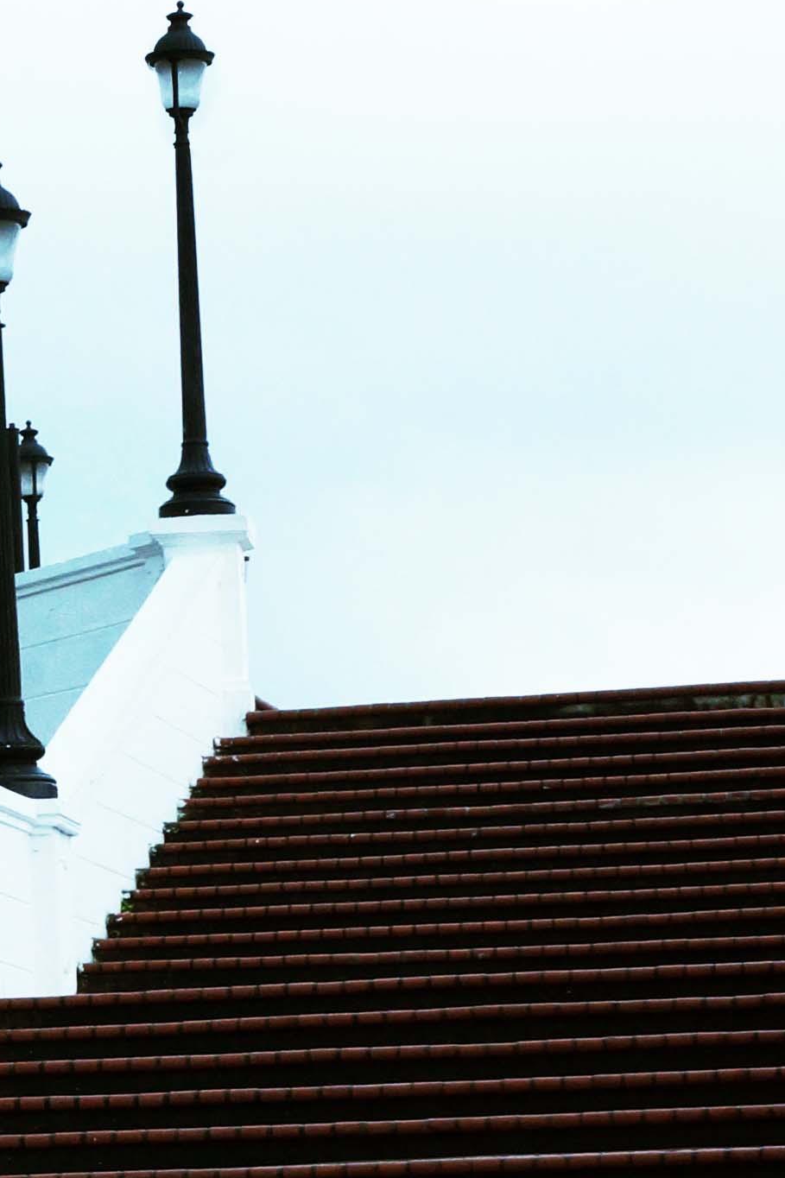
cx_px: -719
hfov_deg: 9.8
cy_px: 840
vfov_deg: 15.5
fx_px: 4318
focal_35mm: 132
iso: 100
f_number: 11
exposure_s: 1/100
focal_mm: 20
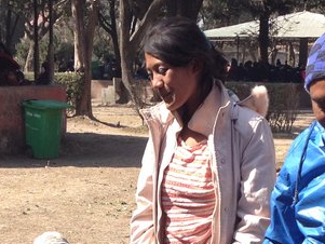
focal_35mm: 119
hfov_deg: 16.5
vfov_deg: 12.1
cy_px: 318
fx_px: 1118
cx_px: 171
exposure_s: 1/708
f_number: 2.4
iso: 50
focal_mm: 4.28
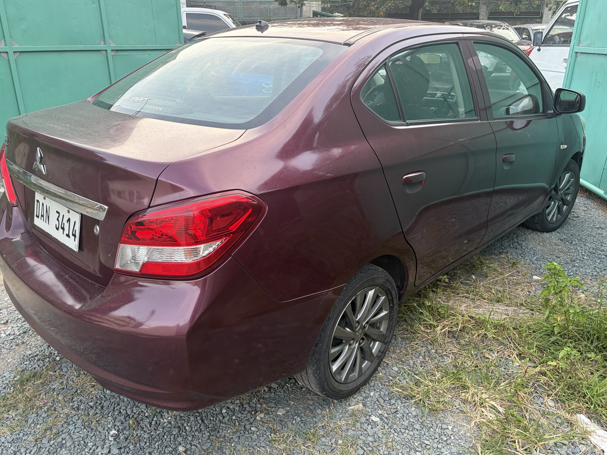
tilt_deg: -21.2
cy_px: 226
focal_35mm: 27
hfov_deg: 65.3
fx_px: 473
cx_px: 294
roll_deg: +0.2
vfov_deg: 51.4
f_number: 1.6
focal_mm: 5.96
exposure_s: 1/122
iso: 100
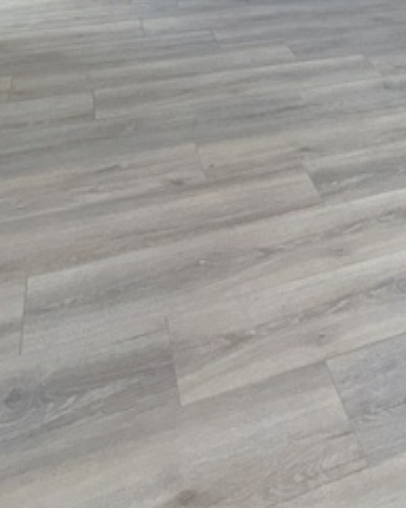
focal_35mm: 38
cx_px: 264
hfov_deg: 38.8
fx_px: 571
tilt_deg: -9.0
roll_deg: -1.0
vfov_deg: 35.3
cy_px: -130
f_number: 2.2
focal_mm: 2.22
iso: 100
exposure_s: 1/120
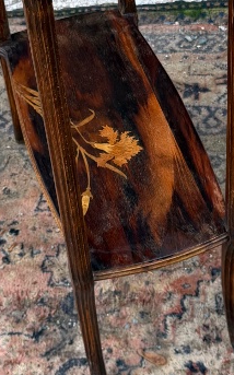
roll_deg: +3.2
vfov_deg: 23.2
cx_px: 163
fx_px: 909
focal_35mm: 89
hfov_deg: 14.6
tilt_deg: -43.0
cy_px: 116
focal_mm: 6.76
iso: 50
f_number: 1.78
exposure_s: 1/121
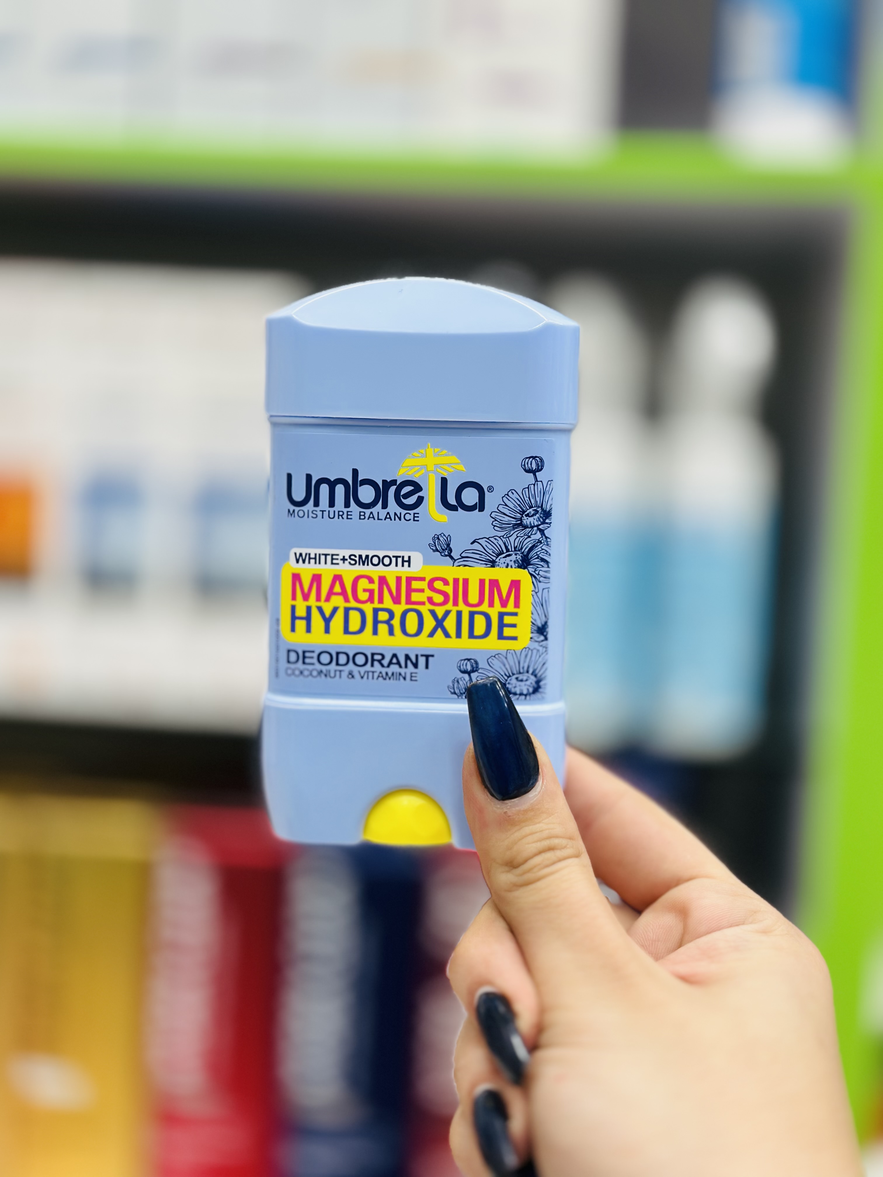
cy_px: 588
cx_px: 442
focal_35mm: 48
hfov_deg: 30.3
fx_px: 1633
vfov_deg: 39.7
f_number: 1.78
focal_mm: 6.86
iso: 80
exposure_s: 1/100
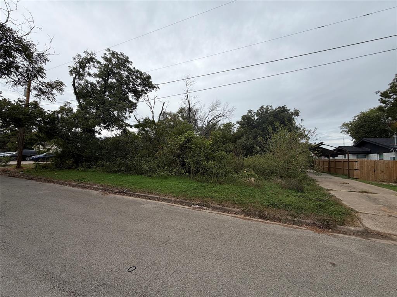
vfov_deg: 85.7
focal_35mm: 14
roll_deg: -1.5
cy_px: 148
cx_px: 198
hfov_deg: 102.1
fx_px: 161
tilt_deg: +3.4
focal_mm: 2.22
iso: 50
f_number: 2.2
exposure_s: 1/502
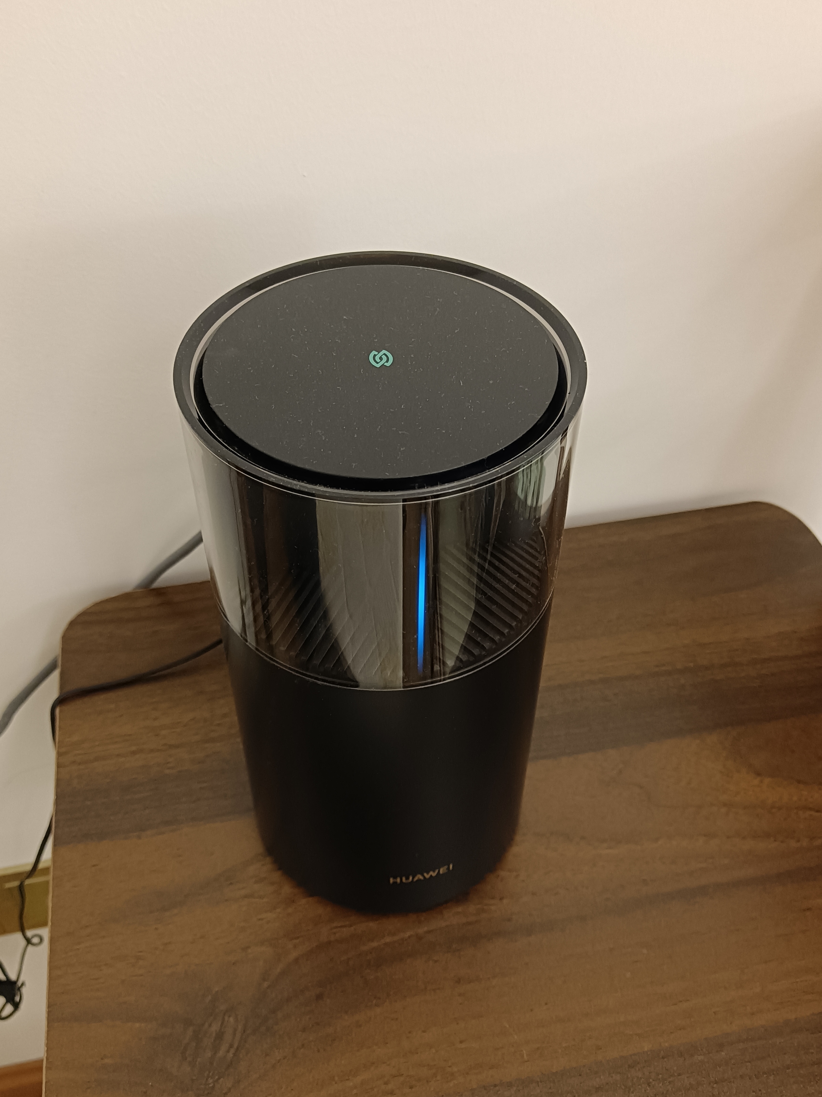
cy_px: 548
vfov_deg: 58.4
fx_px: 982
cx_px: 411
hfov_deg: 45.4
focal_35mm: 31
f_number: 1.9
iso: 1145
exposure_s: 1/33.3
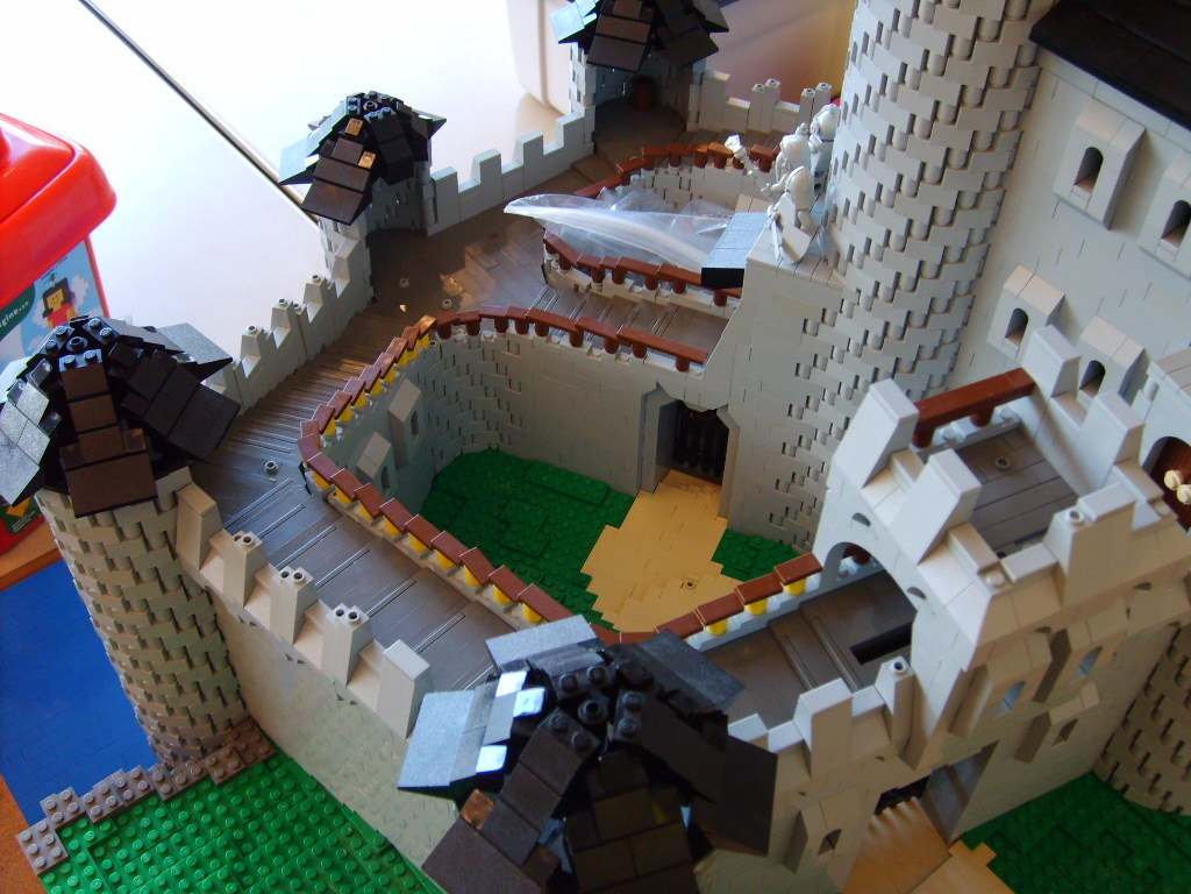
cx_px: 596
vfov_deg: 40.7
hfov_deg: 52.6
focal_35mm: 35
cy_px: 447
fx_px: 1204
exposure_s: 1/30
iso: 100
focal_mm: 5.8
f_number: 2.8
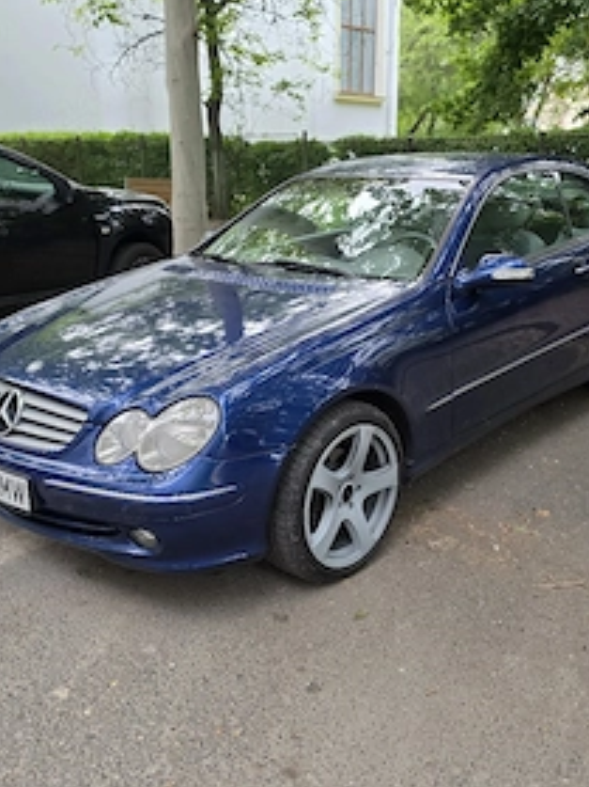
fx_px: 749
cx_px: 330
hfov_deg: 42.8
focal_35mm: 33
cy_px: 381
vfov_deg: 55.4
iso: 200
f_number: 1.4
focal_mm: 6.5
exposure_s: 1/101
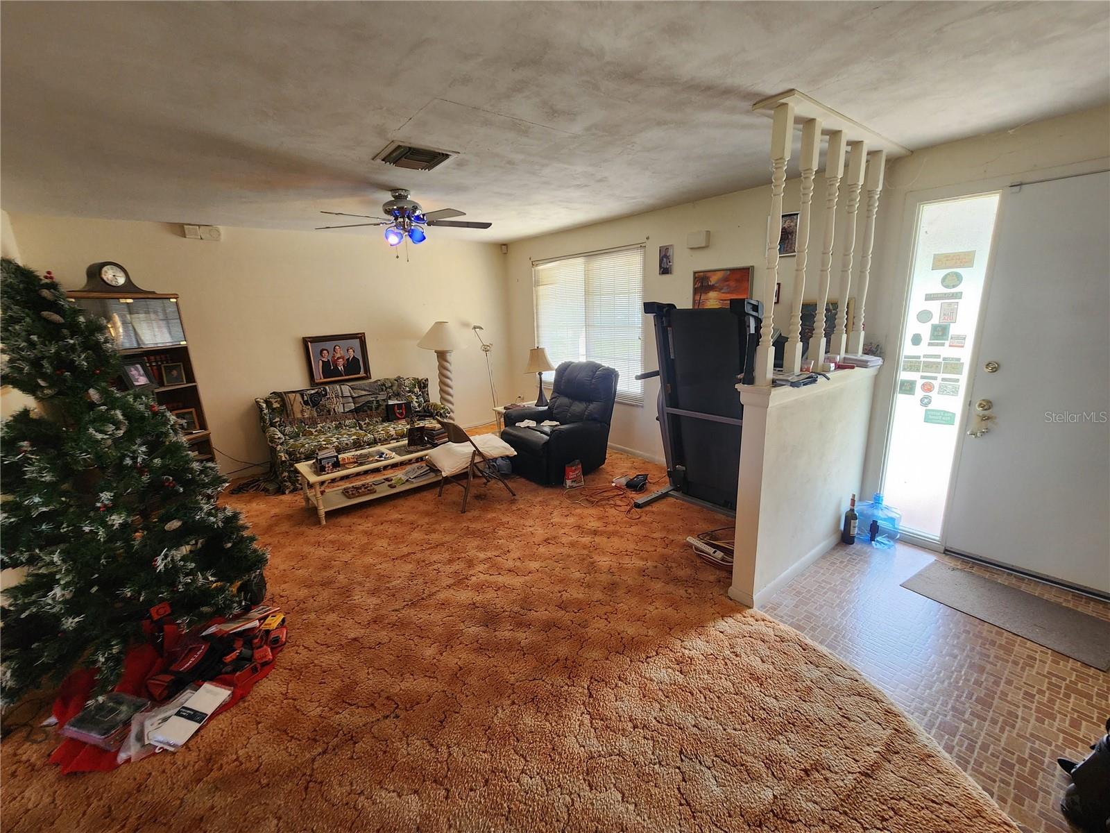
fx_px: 417
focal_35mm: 13
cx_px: 555
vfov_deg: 89.9
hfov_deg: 106.2
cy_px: 416
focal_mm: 2.2
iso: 200
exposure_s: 1/60
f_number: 2.2
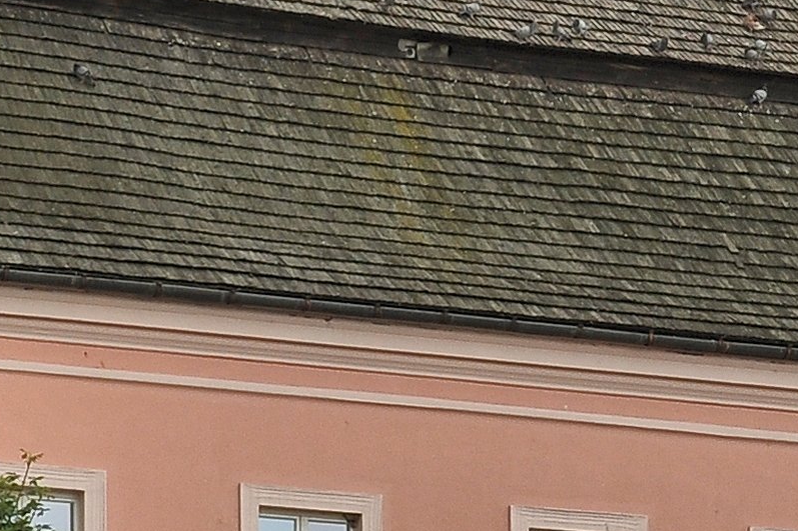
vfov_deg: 5.7
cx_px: 820
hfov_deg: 8.4
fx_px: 5385
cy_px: 345
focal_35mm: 243
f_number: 7.1
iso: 200
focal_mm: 34
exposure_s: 1/400
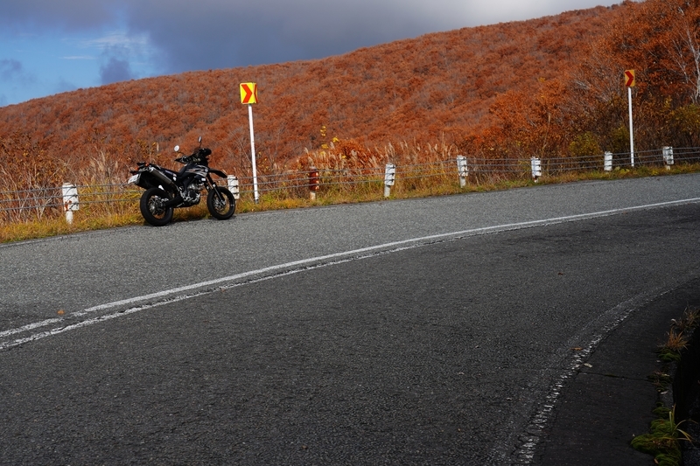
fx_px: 1089
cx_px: 350
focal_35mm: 56
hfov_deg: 35.6
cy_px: 233
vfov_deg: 24.2
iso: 100
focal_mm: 56
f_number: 8
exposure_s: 1/320
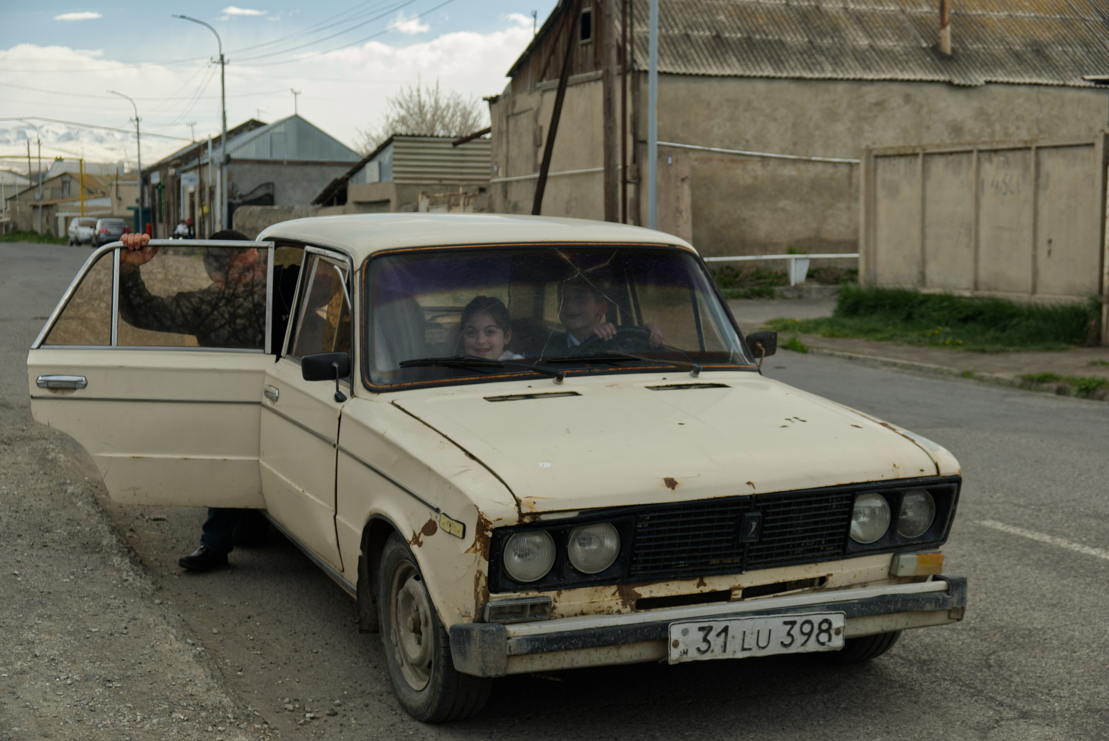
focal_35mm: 47
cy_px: 370
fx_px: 1449
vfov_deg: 28.7
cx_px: 554
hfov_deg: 41.9
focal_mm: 31.5
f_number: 4.5
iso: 400
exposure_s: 1/125
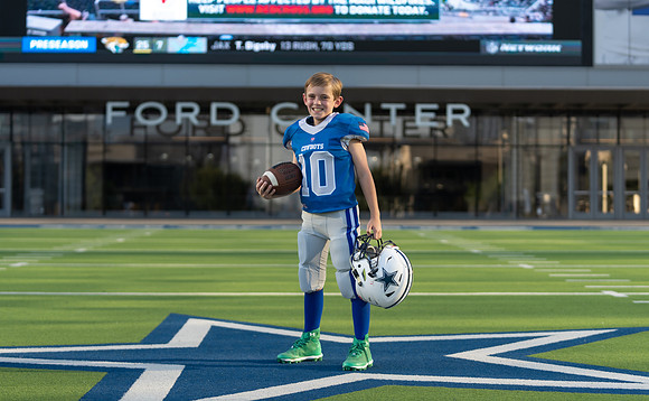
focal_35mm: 77
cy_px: 186
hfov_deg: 27.0
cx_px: 325
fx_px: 1350
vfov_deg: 16.9
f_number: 2.8
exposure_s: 1/640
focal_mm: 72
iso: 100
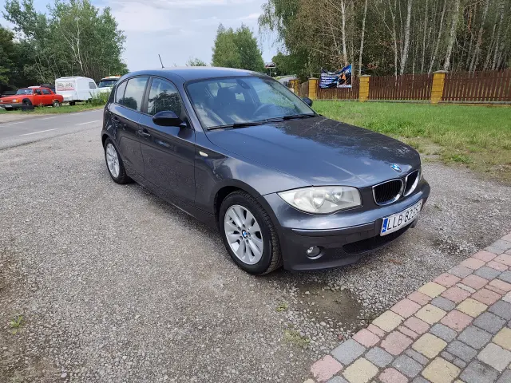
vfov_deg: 58.9
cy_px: 192
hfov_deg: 73.9
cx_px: 256
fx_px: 340
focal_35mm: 23
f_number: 1.7
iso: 50
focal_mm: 6.07
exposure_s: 1/462
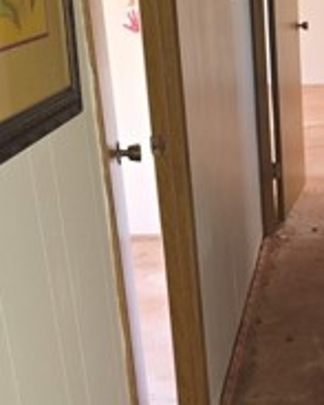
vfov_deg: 24.0
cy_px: 341
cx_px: 350
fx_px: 936
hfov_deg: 18.9
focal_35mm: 78
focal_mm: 6.3
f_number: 1.7
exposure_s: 1/30
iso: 100
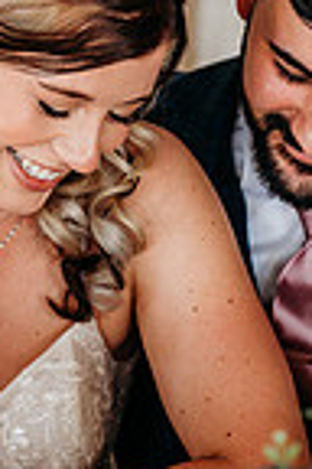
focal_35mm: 265
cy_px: 300
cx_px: 141
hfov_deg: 5.2
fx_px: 3445
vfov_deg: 7.8
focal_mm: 85
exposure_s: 1/200
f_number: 2.8
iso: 640
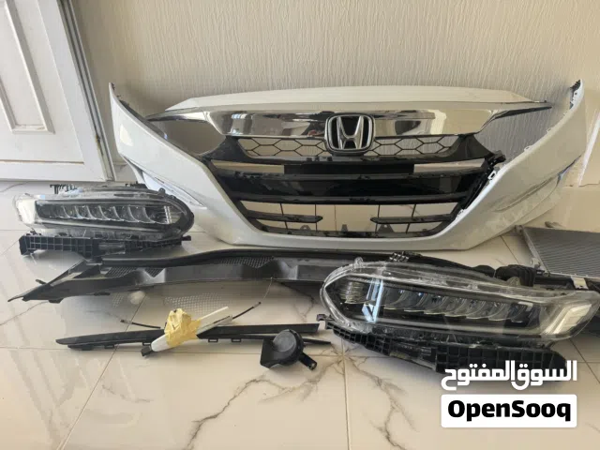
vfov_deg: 56.8
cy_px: 225
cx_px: 300
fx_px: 416
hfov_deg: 71.6
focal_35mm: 24
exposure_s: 1/121
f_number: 1.78
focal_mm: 6.76
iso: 64
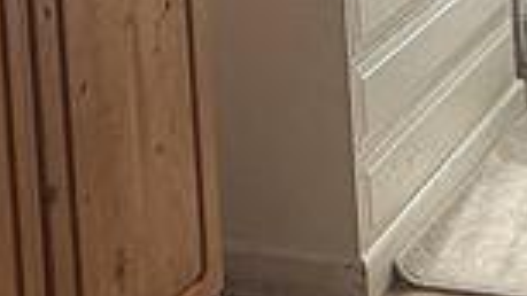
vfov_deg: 10.7
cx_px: 510
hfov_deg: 20.4
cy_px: -334
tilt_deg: -1.5
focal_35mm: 102
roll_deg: +2.4
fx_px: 1425
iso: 50
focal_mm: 2.22
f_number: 2.2
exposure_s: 1/222
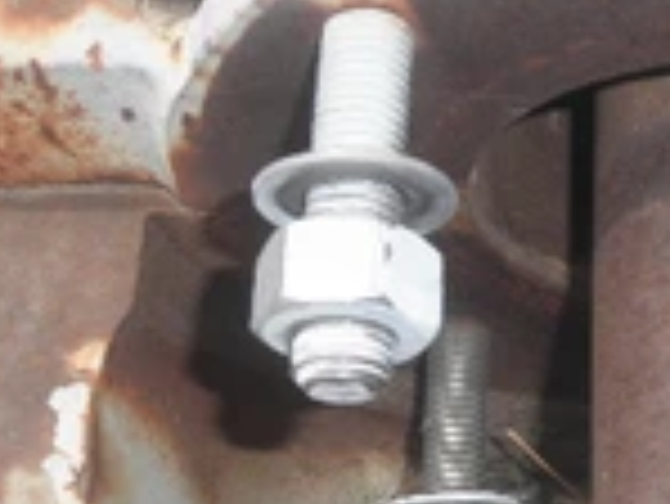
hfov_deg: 24.6
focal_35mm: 75
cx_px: 688
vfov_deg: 19.6
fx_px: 1453
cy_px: 360
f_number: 8.5
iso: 64
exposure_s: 1/100
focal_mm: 5
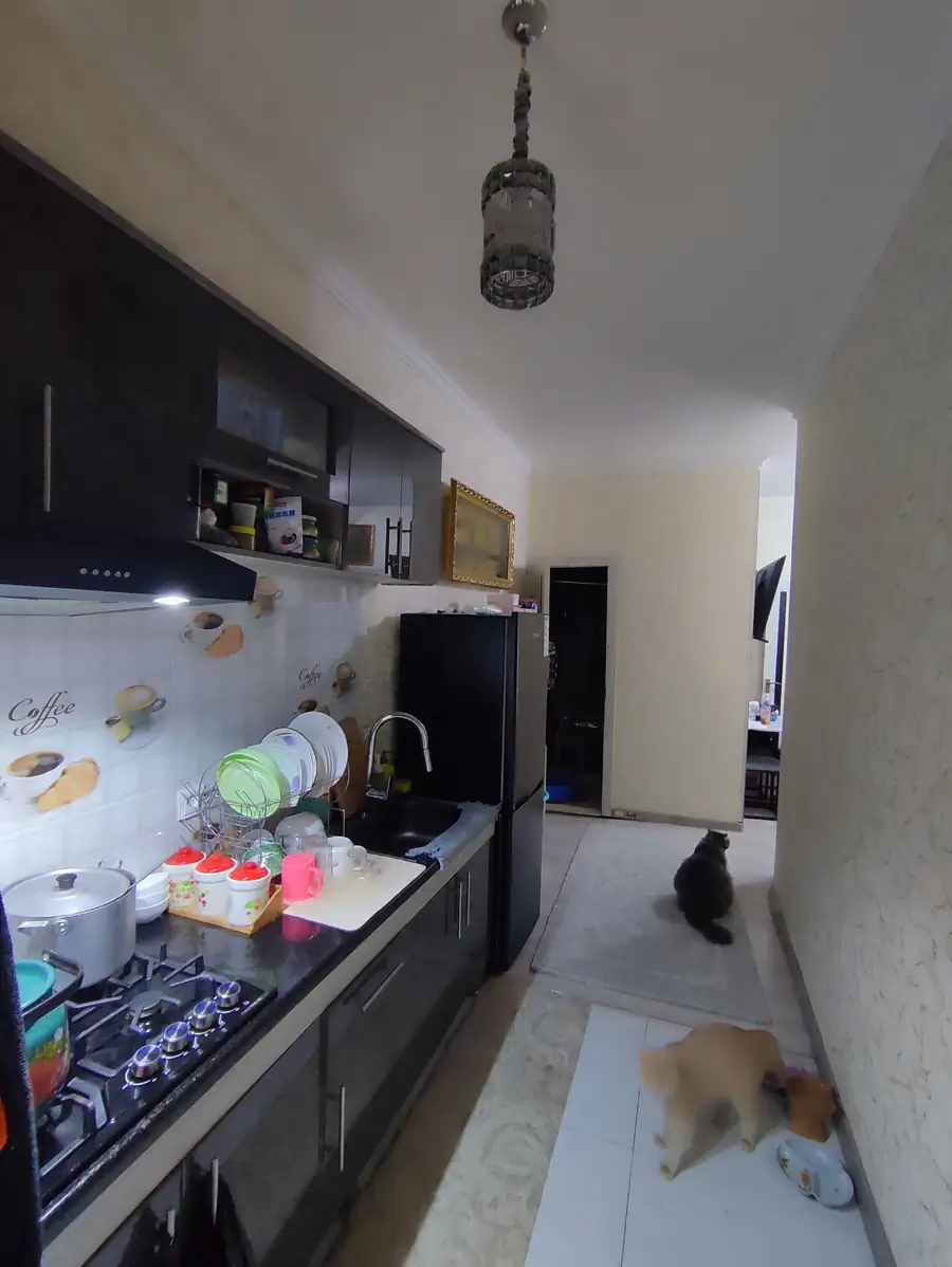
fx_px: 586
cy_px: 634
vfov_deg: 94.5
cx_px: 476
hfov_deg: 78.2
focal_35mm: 16
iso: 334
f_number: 2.2
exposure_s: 1/20
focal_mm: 1.65
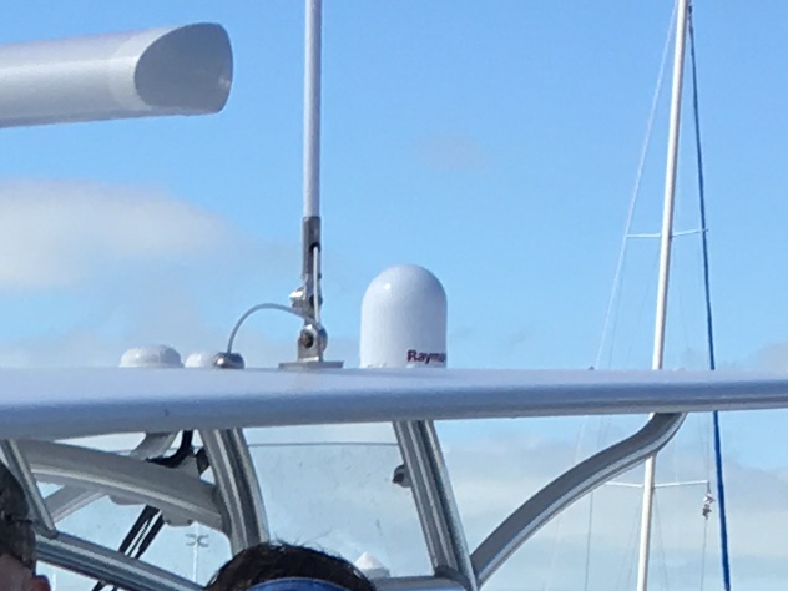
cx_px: -32
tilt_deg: -13.9
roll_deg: -1.4
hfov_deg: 10.6
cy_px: 1869
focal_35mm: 185
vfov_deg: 7.1
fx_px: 4211
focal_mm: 4.15
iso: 25
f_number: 2.2
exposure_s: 1/1083
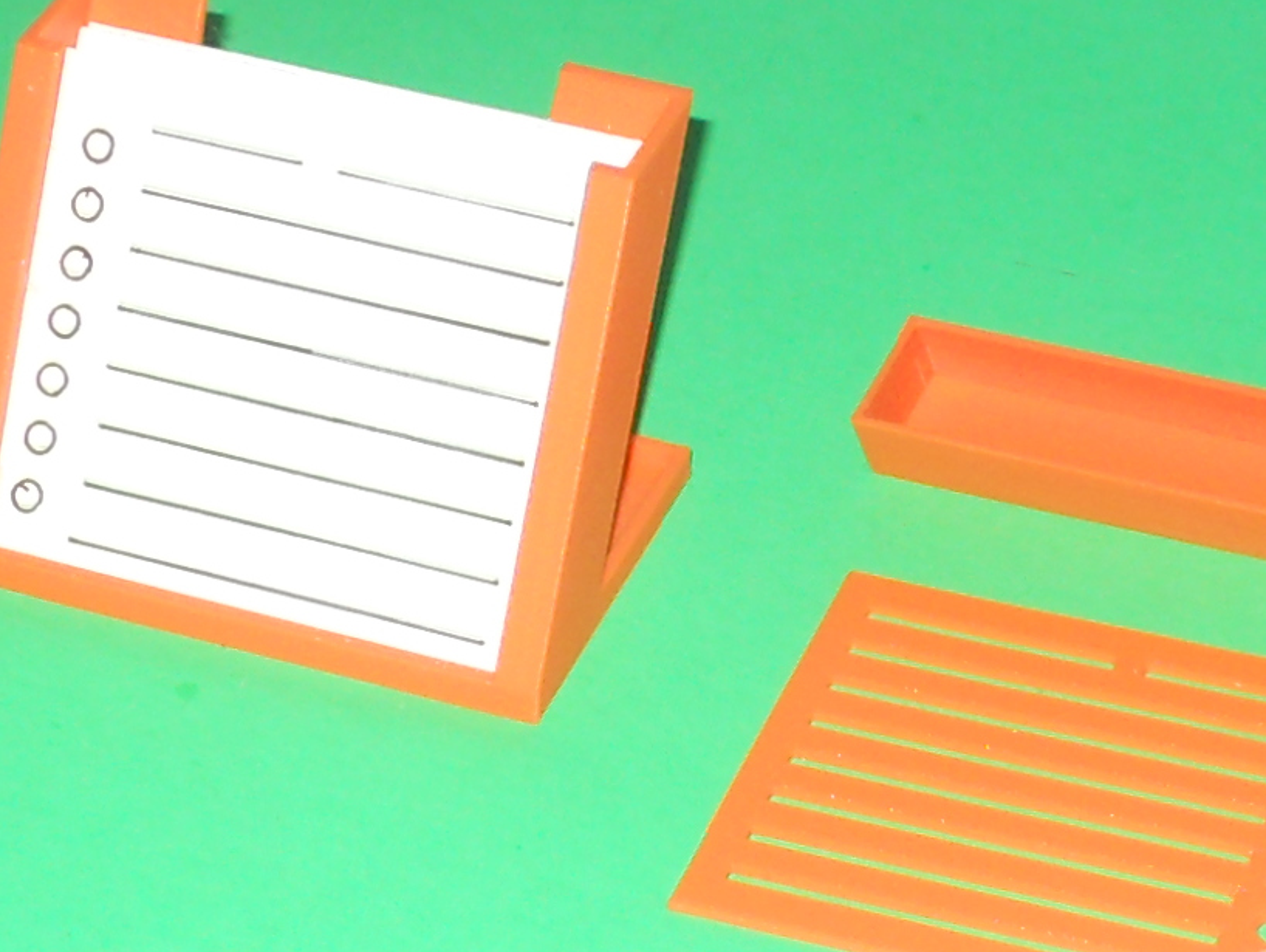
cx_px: 737
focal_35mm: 43
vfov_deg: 33.6
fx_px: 1574
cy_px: 525
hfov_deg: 43.7
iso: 80
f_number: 2.7
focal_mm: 5
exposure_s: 1/25
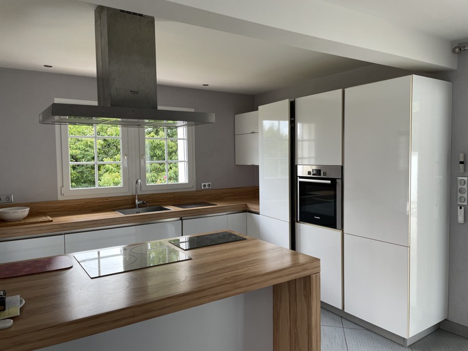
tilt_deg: -3.3
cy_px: 176
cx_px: 234
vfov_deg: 53.1
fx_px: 352
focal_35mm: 26
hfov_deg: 67.3
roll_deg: +0.6
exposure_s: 1/121
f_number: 1.6
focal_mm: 4.2
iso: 80
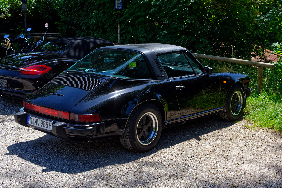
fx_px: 392
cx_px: 141
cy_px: 94
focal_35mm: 50
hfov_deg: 39.6
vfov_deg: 27.0
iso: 140
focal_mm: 50
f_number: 11
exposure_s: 1/100
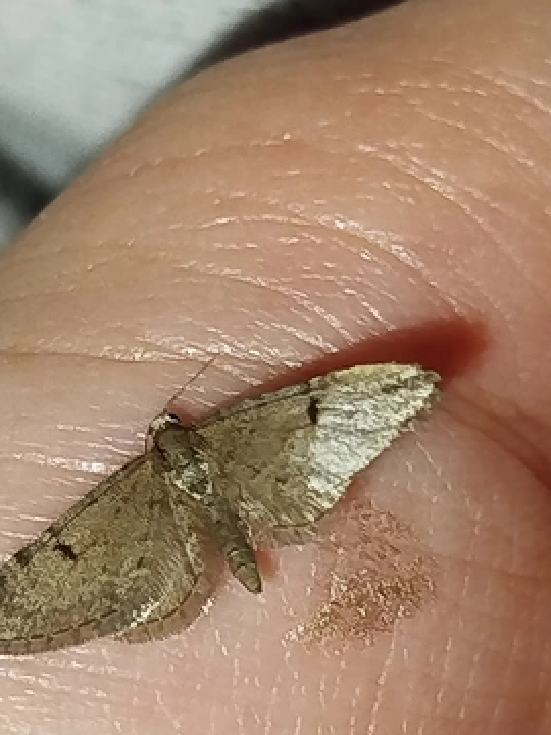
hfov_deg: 10.3
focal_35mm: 144
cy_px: 482
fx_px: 3056
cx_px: 182
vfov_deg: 13.7
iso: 160
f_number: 1.7
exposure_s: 1/50
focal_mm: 5.31
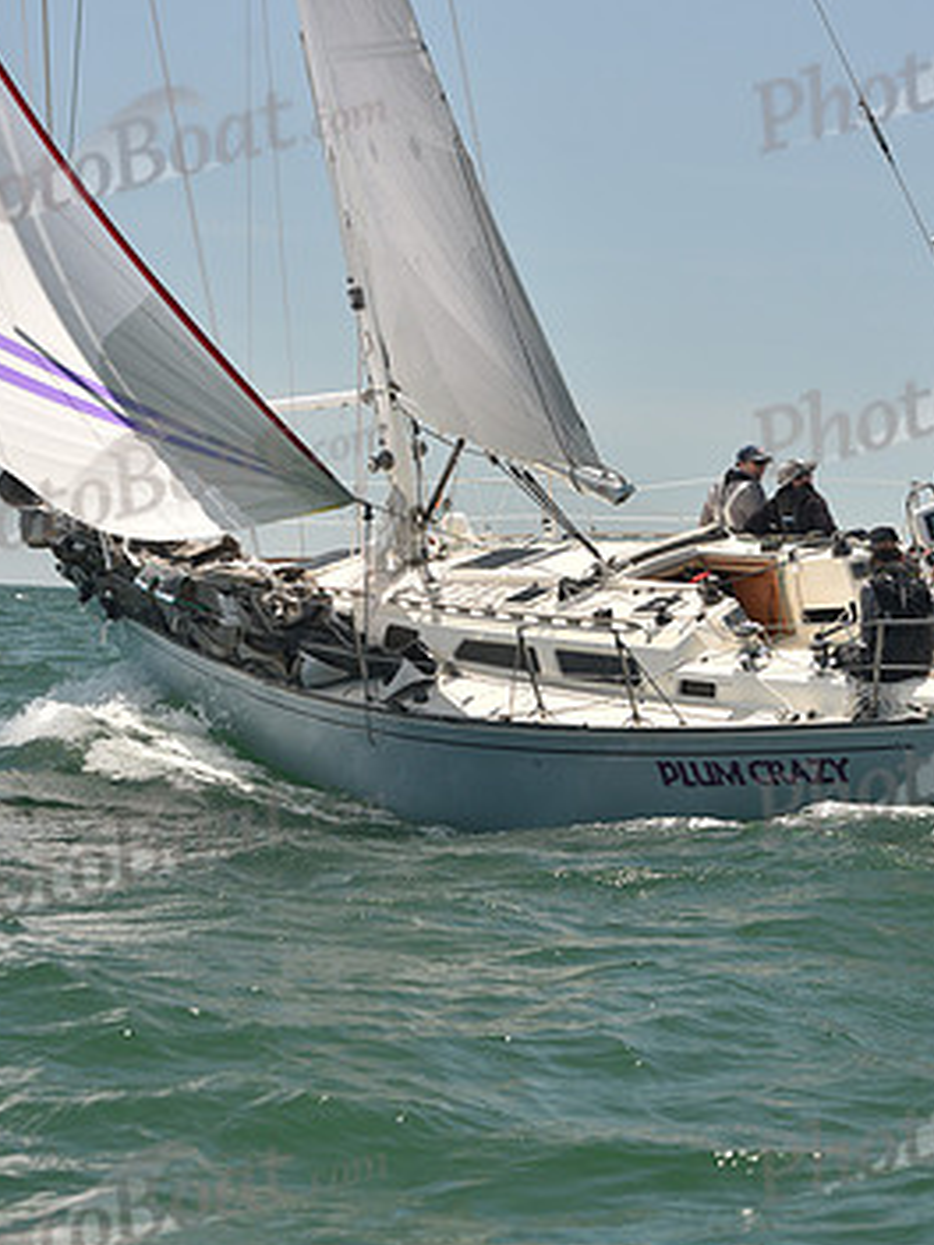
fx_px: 3993
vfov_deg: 17.7
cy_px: 621
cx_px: 573
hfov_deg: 13.3
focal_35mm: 111
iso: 250
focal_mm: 70
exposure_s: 1/800
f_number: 5
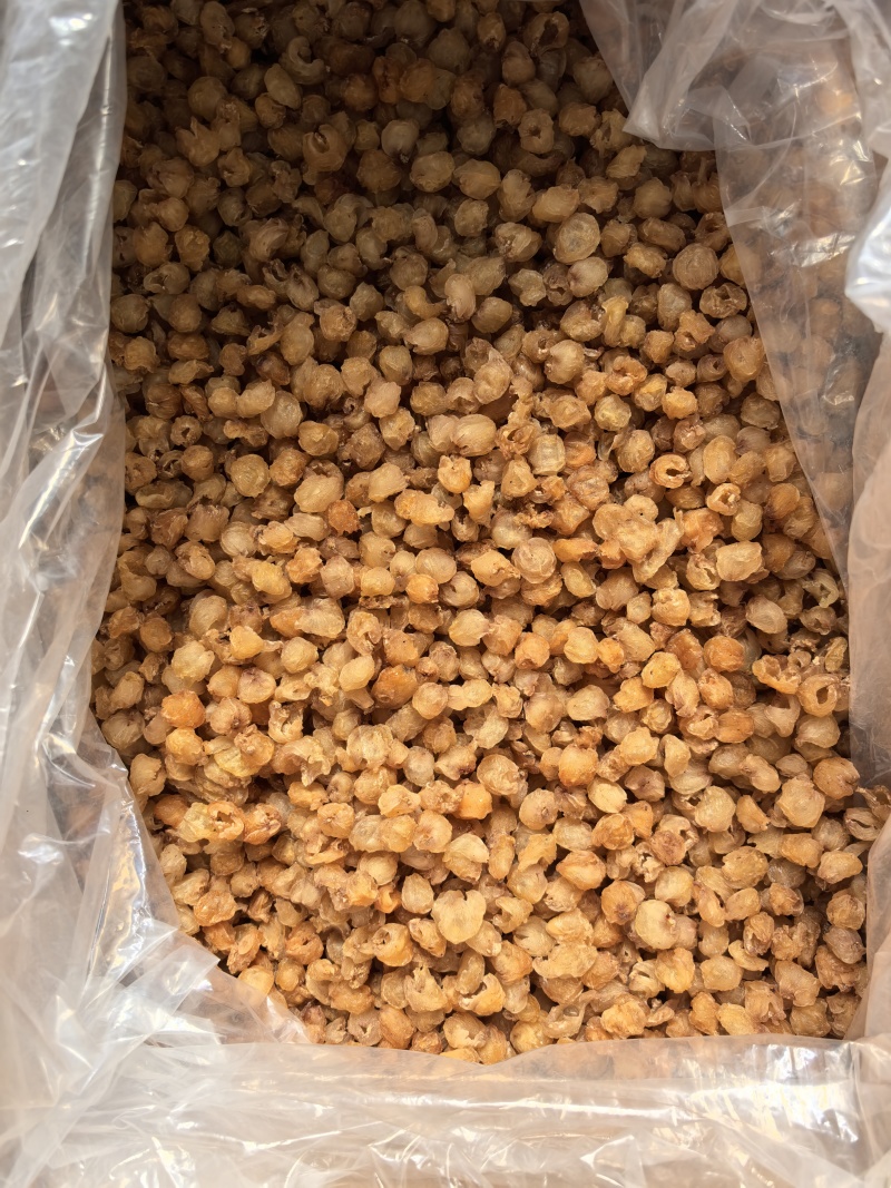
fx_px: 927
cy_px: 594
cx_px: 446
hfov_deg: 51.3
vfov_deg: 65.3
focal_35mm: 27
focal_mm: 6.98
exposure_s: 1/100
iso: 125
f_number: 2
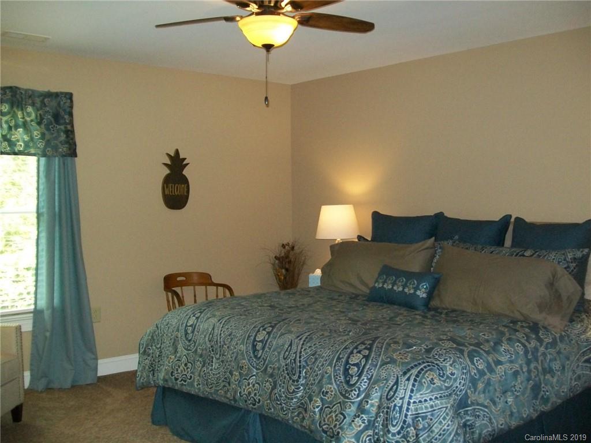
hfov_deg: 51.4
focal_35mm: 36
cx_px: 296
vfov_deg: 39.7
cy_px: 222
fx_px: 615
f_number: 2.7
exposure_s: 1/60
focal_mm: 6
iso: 160
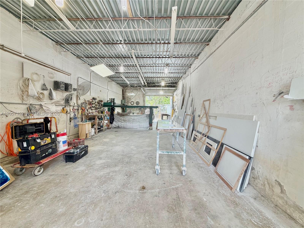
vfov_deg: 85.7
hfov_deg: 102.1
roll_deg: -0.9
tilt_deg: -2.5
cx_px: 152
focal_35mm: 14
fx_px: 123
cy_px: 114
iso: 100
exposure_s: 1/120
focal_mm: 2.22
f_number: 2.2
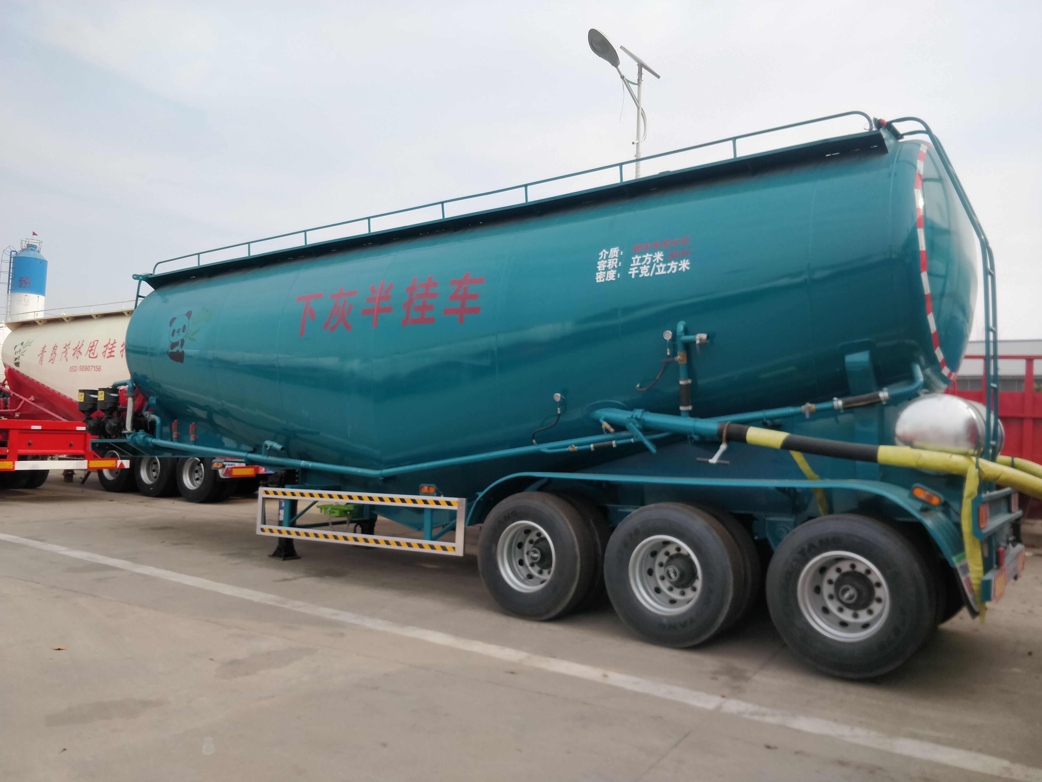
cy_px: 391
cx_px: 521
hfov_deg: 71.6
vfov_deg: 56.8
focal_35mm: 24
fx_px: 722
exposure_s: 1/1425
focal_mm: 4.1
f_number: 1.7
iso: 320
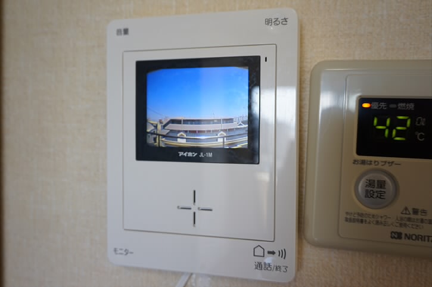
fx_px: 396
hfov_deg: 57.3
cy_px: 144
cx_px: 216
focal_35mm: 33
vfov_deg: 39.9
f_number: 4
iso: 200
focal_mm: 22
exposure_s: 1/60
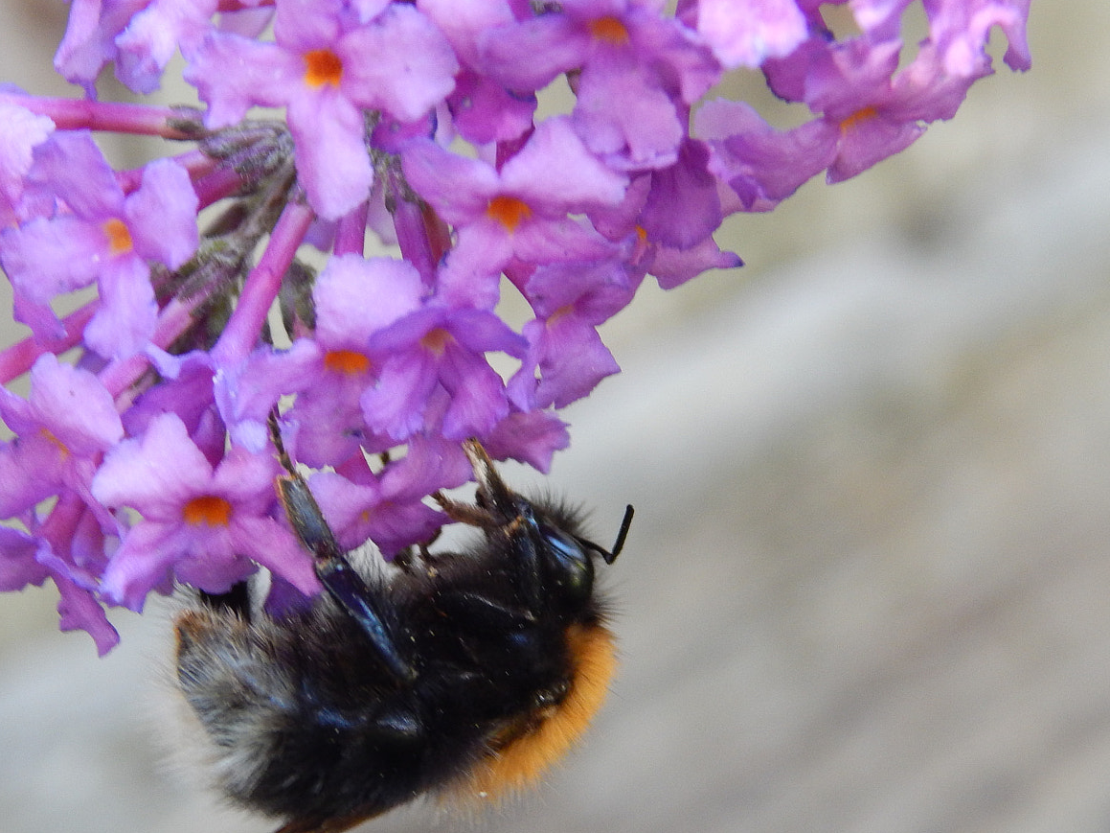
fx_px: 4649
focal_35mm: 145
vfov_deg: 10.2
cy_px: 561
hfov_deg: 13.6
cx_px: 405
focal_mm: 18.7
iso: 250
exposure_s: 1/30
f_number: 4.5
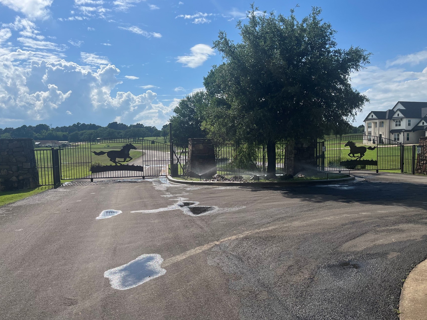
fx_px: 382
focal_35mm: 31
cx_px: 225
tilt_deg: -4.1
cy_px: 165
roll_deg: -0.8
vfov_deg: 45.4
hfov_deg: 58.3
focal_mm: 5.1
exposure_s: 1/7353
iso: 50
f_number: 1.6
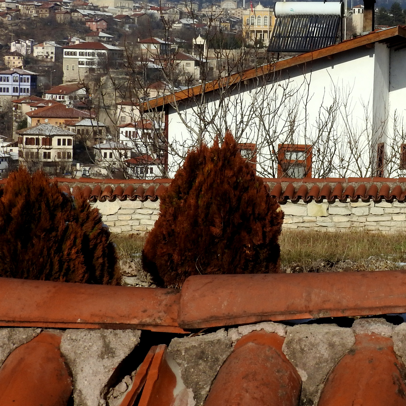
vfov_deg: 16.4
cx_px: 426
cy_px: 151
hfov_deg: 16.0
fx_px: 1407
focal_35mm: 106
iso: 100
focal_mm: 9.9
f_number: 5
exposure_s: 1/1250
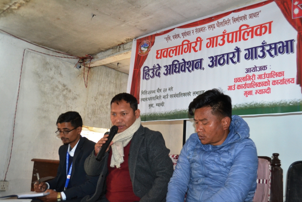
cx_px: 151
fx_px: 302
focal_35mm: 36
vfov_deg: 36.9
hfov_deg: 53.1
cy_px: 101
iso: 1250
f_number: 4
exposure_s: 1/60
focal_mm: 24
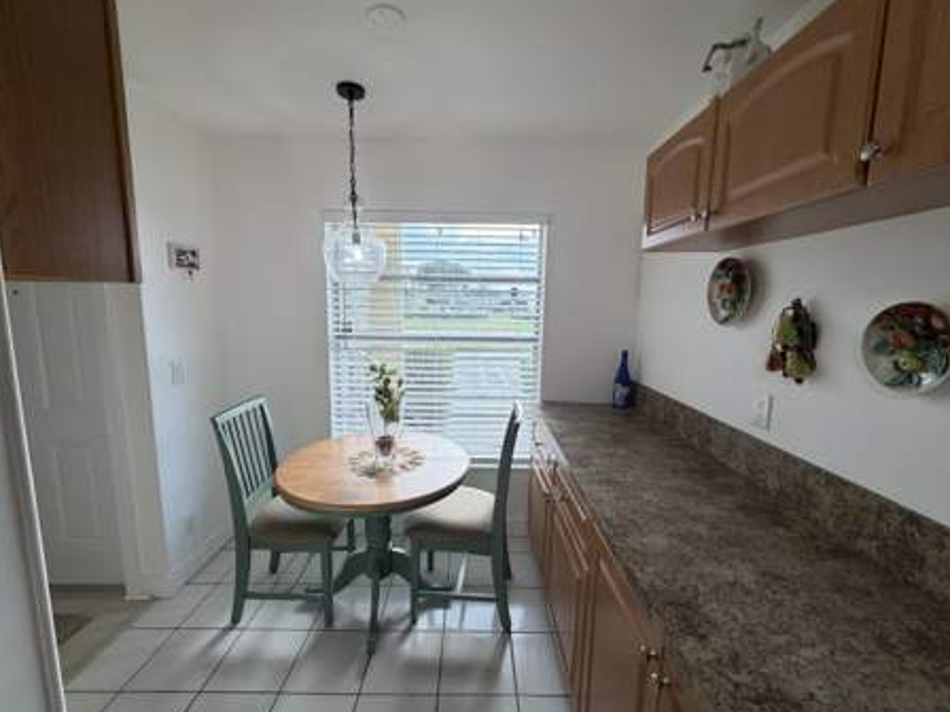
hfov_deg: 98.2
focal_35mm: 15
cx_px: 477
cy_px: 357
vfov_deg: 81.7
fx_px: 412
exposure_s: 1/120
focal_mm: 2.22
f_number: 2.2
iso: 125
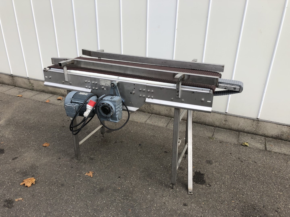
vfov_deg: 49.7
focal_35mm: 28
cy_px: 108
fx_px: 235
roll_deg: -0.3
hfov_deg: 63.4
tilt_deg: -24.4
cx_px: 145
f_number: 1.8
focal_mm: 4
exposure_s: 1/1143
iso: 20
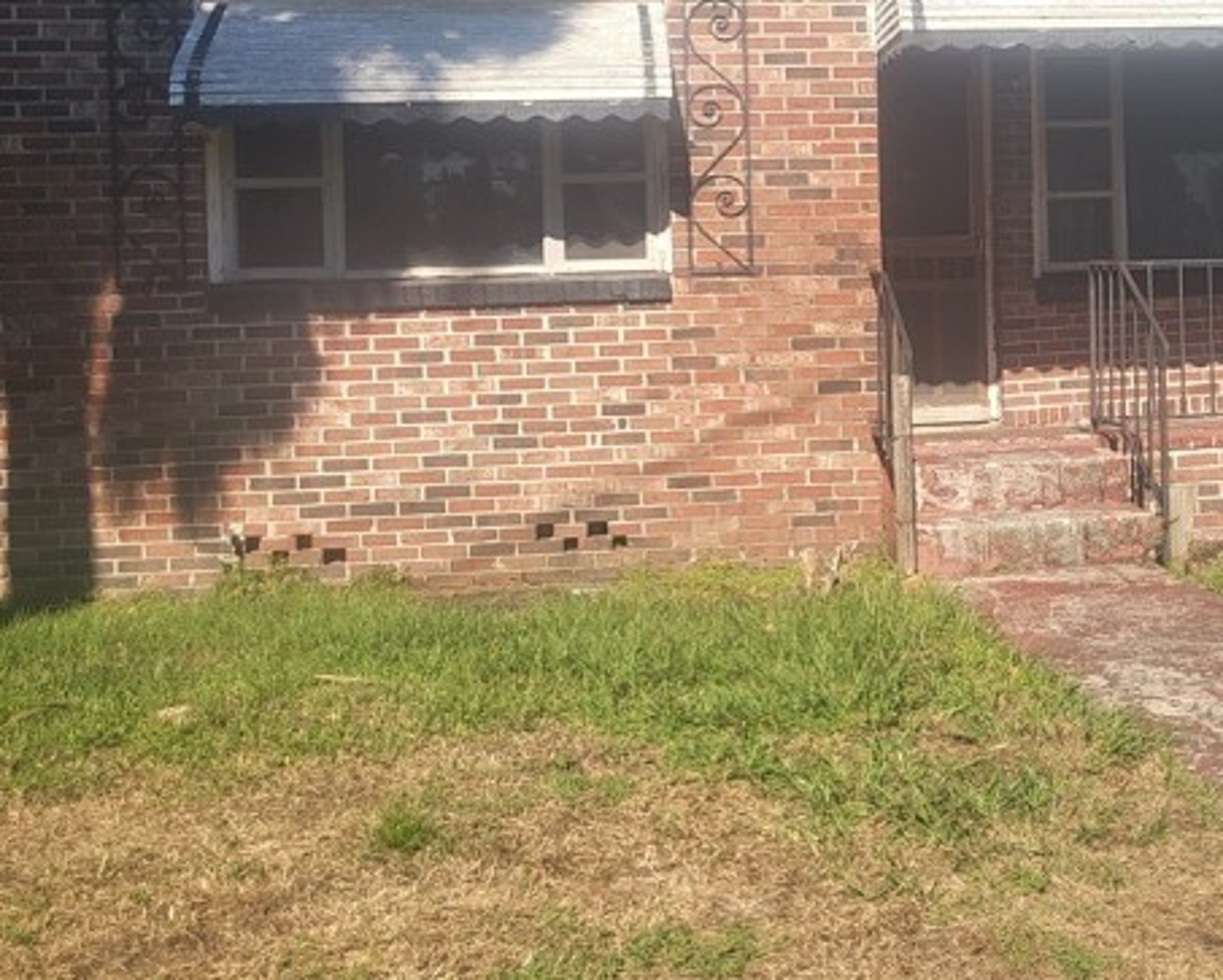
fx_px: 1557
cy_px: 335
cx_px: 769
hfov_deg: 42.5
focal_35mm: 43
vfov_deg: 34.6
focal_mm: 5.4
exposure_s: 1/1073
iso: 40
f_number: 1.8
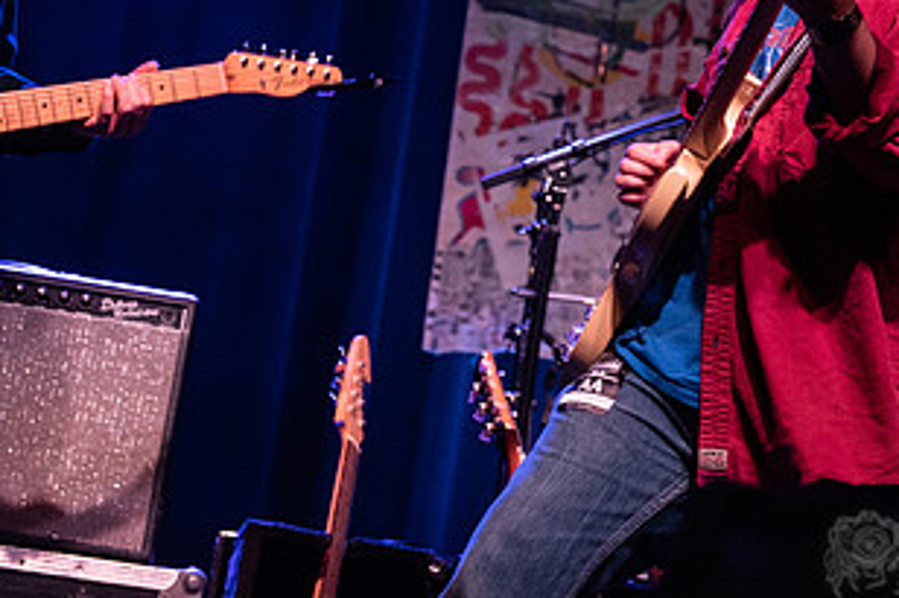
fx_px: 2621
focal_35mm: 105
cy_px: -83
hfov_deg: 19.5
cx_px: 526
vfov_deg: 12.8
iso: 2500
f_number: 3.2
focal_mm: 45
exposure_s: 1/125
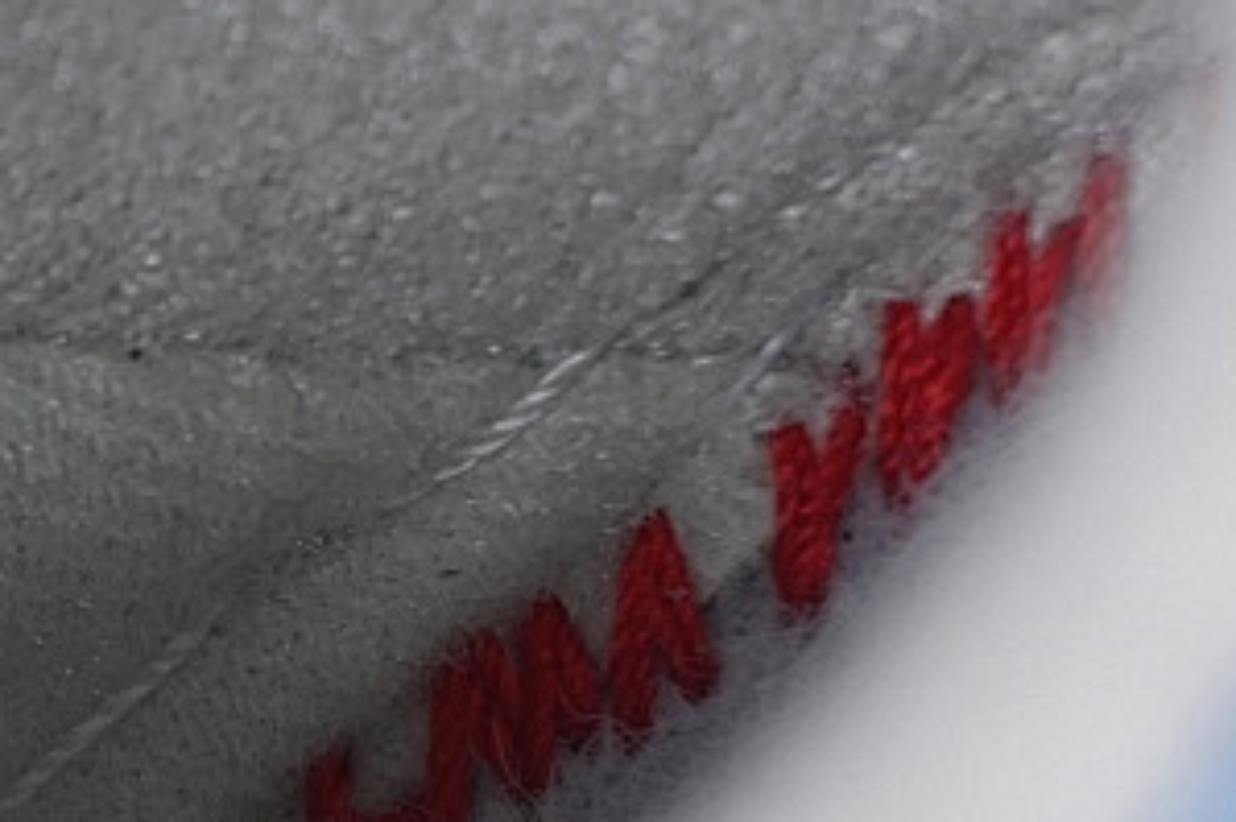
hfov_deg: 7.4
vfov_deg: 5.1
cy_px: 888
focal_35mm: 271
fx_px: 9299
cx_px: -976
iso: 160
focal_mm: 50
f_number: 7.1
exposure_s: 1/60
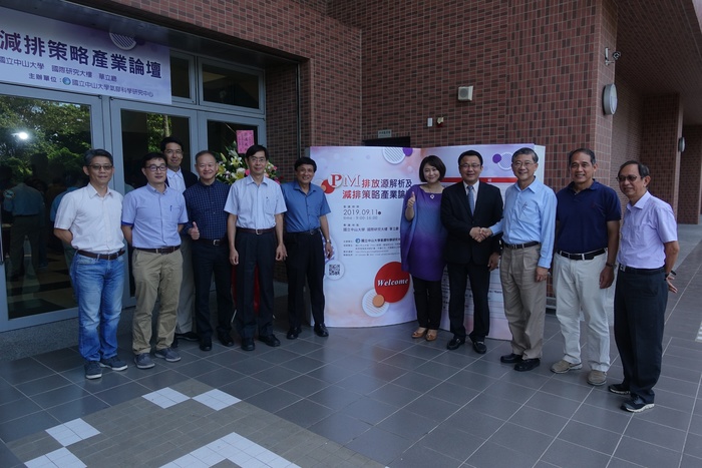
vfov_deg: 53.2
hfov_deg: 73.7
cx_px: 351
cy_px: 234
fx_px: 468
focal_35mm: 24
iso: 125
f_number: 4
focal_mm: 8.8
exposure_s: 1/100
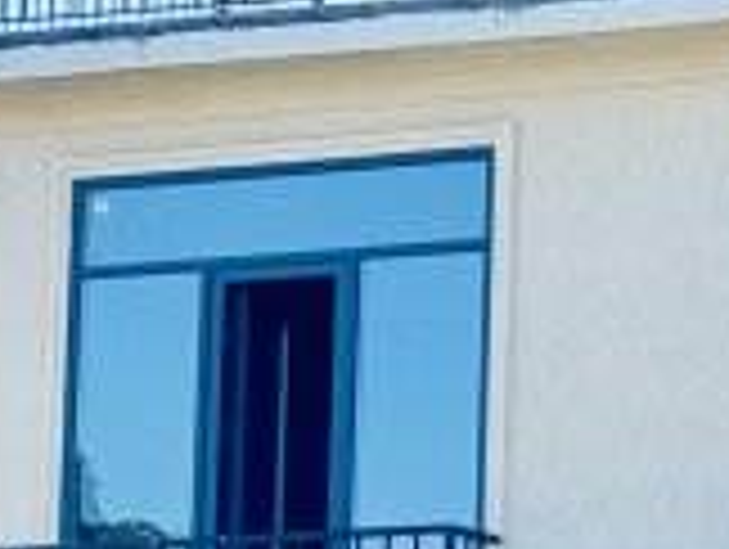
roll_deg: -0.7
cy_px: 212
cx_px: 936
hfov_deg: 6.5
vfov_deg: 4.9
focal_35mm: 303
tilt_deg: +11.0
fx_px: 6391
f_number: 1.78
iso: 64
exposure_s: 1/1458
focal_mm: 6.76
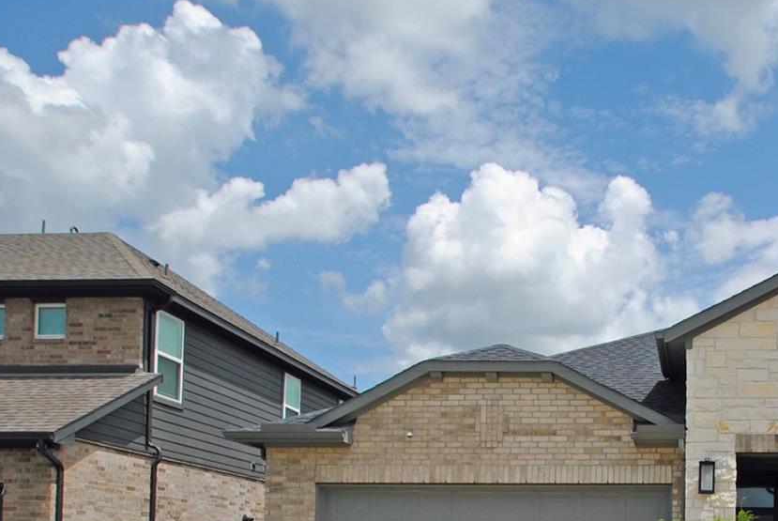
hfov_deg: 43.8
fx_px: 922
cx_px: 608
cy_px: 527
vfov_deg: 29.4
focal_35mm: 43
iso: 100
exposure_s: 1/320
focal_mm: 11.5
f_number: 9
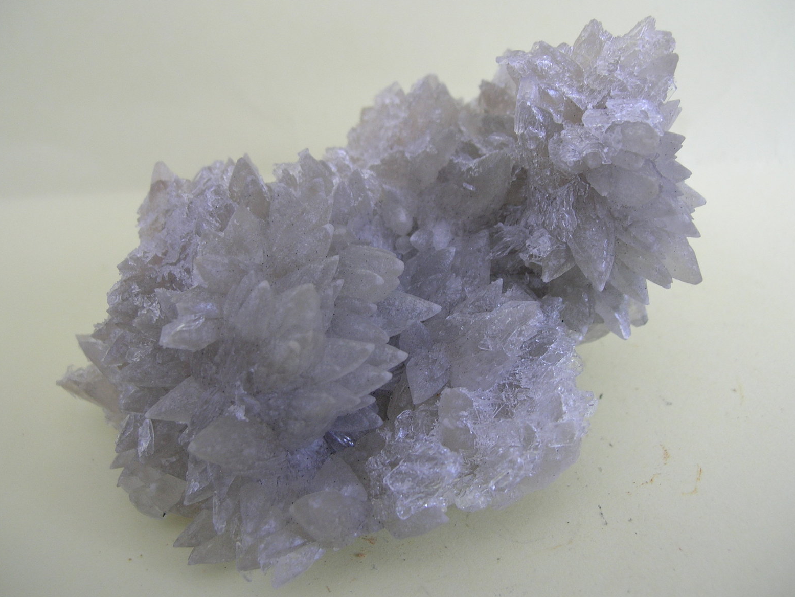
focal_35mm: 37
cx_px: 403
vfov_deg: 38.7
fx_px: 850
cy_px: 303
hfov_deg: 50.1
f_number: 2.7
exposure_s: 1/7.3
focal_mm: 6
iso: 50
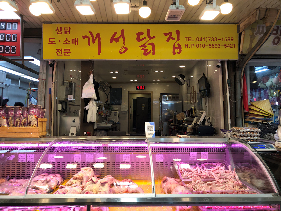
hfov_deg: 63.4
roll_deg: -0.3
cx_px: 140
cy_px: 106
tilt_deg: +3.0
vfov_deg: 49.7
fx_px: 227
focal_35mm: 28
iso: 32
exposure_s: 1/120
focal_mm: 3.99
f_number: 1.8
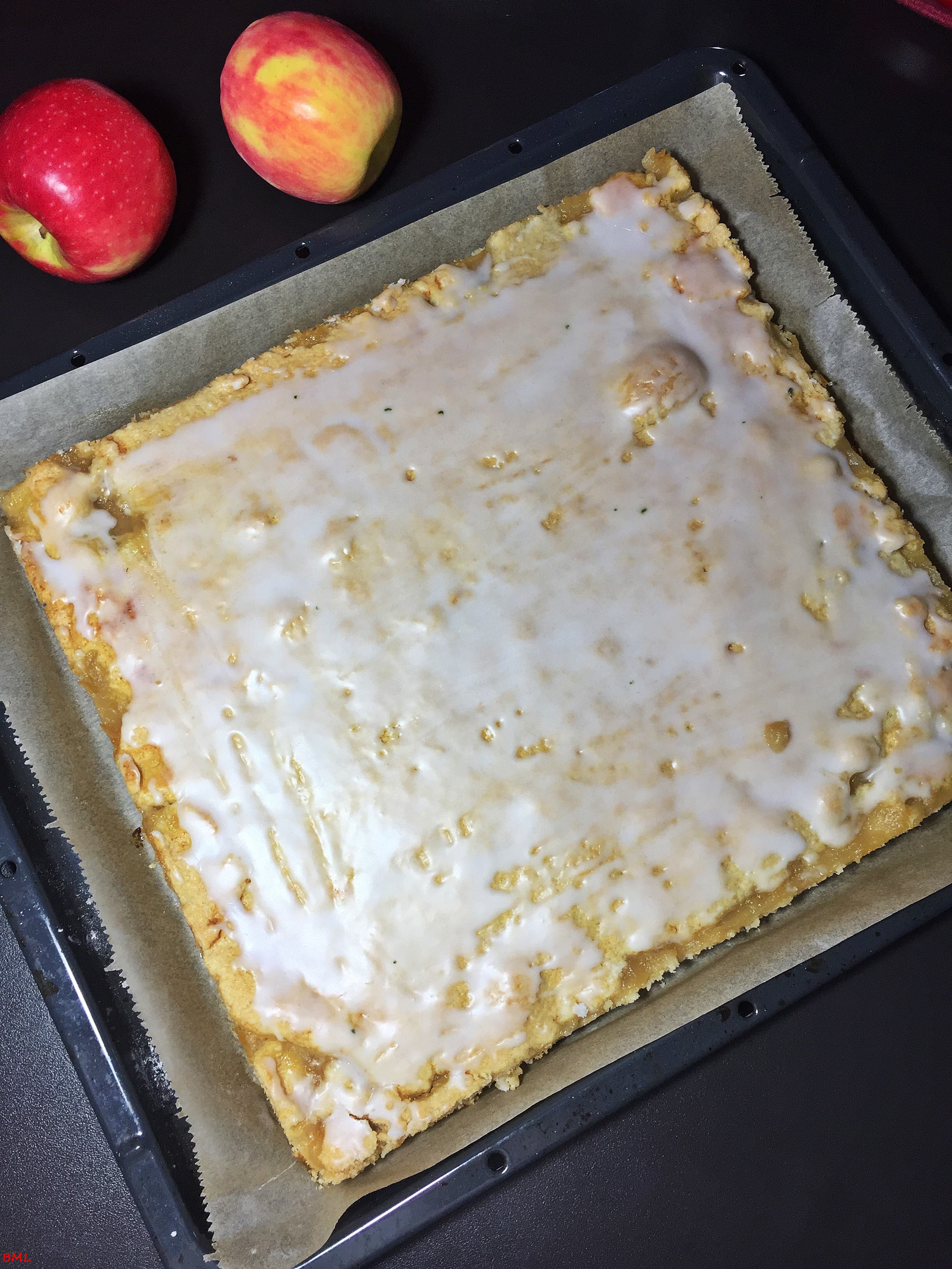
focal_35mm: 29
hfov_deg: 48.2
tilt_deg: -76.9
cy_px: 634
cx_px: 476
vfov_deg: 61.7
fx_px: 1063
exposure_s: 1/100
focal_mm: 4.15
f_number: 2.2
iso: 40
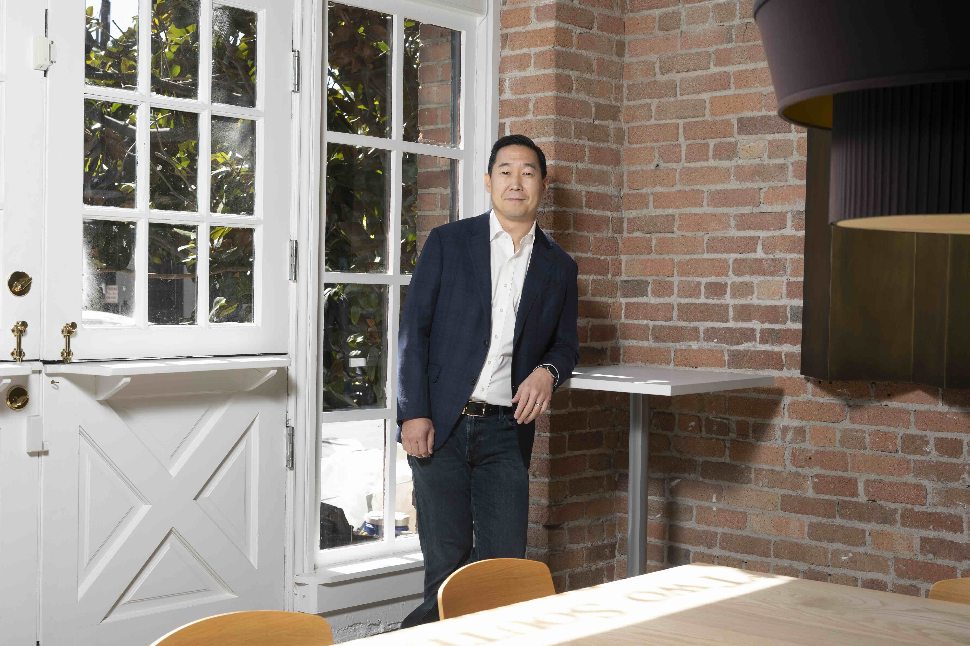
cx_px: 485
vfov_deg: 27.0
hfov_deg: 39.6
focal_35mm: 50
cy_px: 323
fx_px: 1347
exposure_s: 1/200
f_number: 8
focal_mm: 50
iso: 250
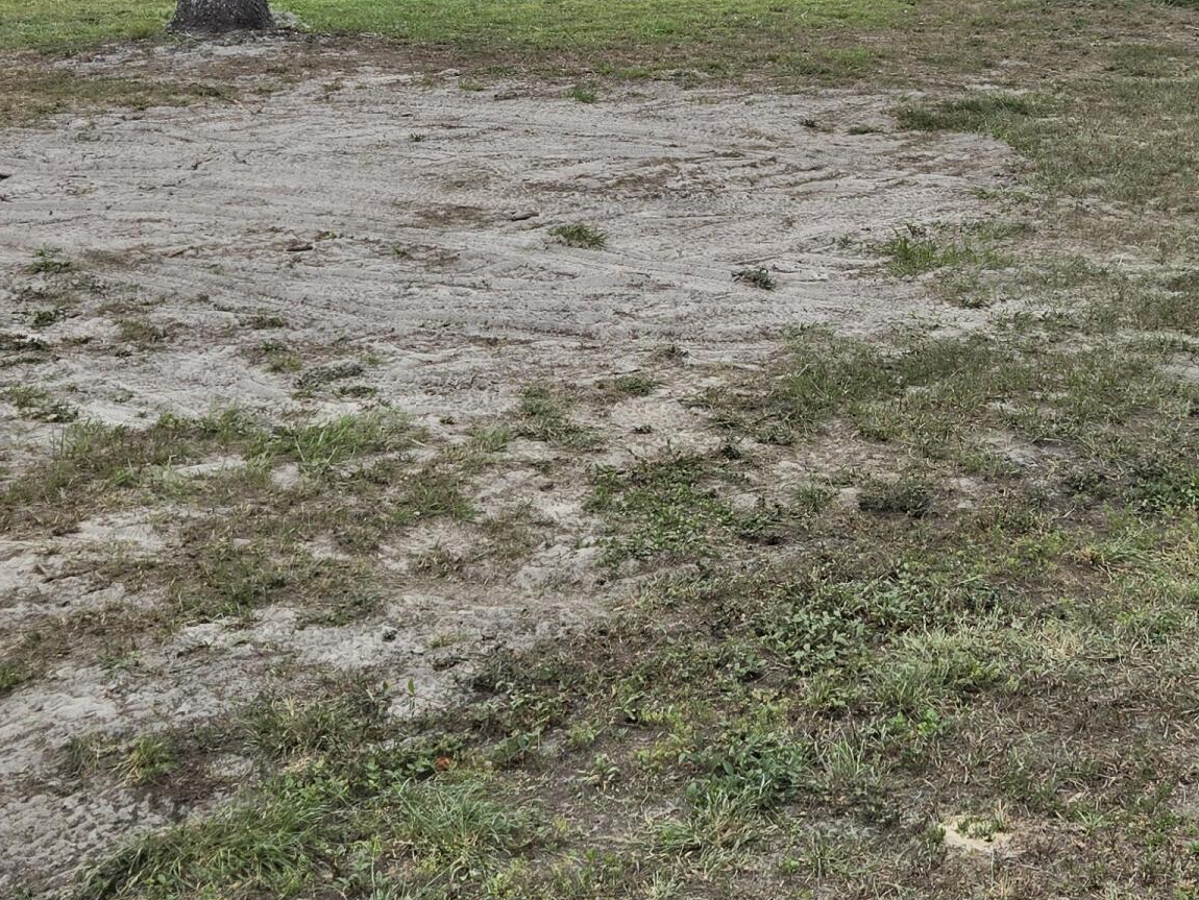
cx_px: 804
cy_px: 267
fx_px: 2079
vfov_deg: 24.3
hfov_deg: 31.9
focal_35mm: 60
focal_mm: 5.4
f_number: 1.8
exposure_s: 1/1090
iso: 80
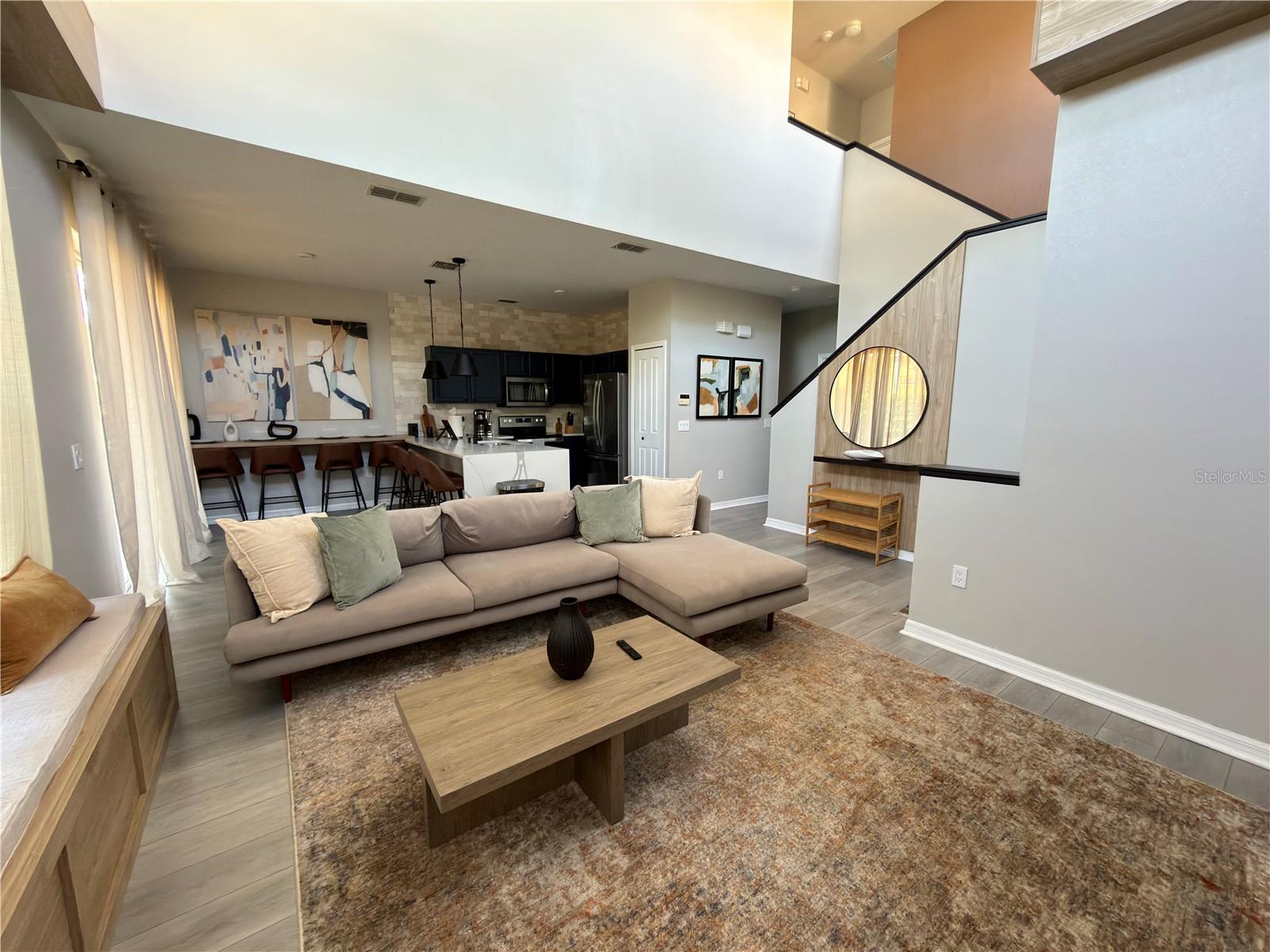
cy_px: 476
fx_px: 514
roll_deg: +0.1
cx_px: 635
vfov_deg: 85.7
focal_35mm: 14
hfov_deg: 102.1
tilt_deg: -8.8
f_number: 2.2
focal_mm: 2.22
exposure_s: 1/30
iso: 125
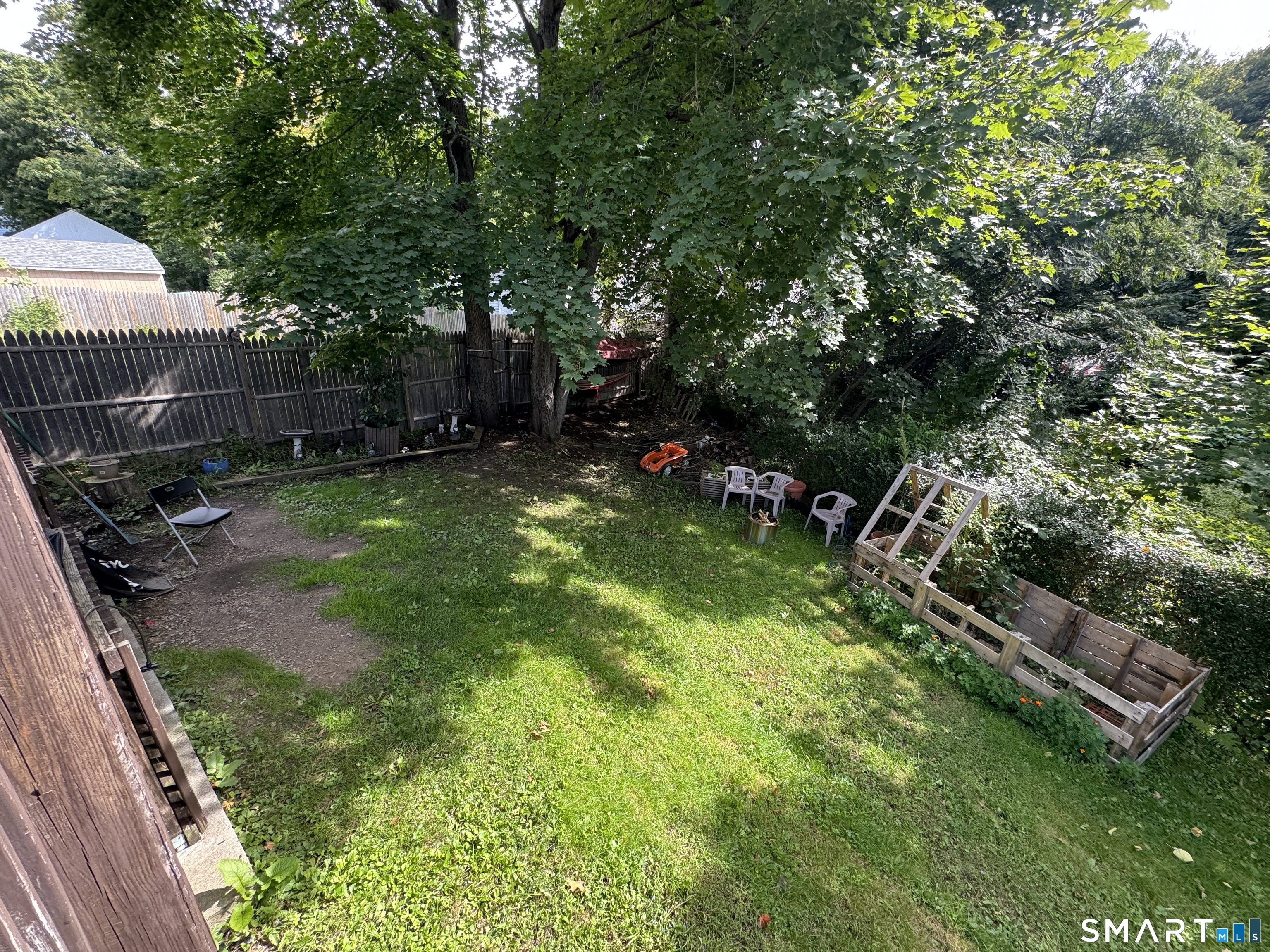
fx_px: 514
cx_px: 635
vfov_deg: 85.7
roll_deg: +1.1
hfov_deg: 102.1
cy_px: 476
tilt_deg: -18.7
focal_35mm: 14
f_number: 2.2
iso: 64
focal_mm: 2.22
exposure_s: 1/99
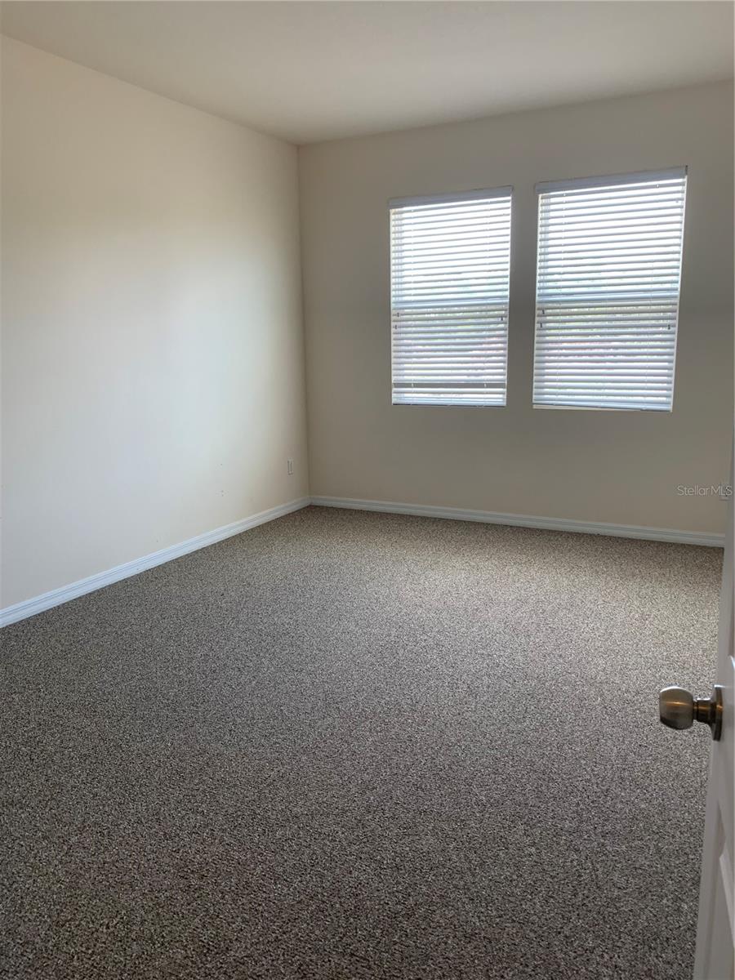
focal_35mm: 26
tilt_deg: -10.5
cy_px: 490
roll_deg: +1.5
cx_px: 368
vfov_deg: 67.3
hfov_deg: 53.1
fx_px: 736
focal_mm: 4.25
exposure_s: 1/107
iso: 100
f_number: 1.8
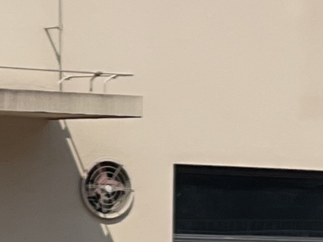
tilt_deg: -1.7
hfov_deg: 4.5
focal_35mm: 421
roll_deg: -0.6
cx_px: 1059
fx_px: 3929
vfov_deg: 3.5
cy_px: 329
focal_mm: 7.5
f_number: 2.2
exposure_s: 1/3922
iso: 32
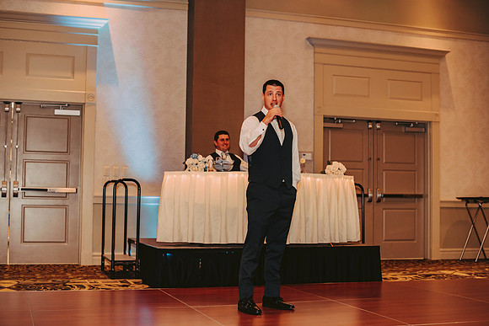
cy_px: 163
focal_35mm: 50
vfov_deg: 27.0
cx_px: 244
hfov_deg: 39.6
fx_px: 679
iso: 800
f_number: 2.5
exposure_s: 1/125
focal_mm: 50
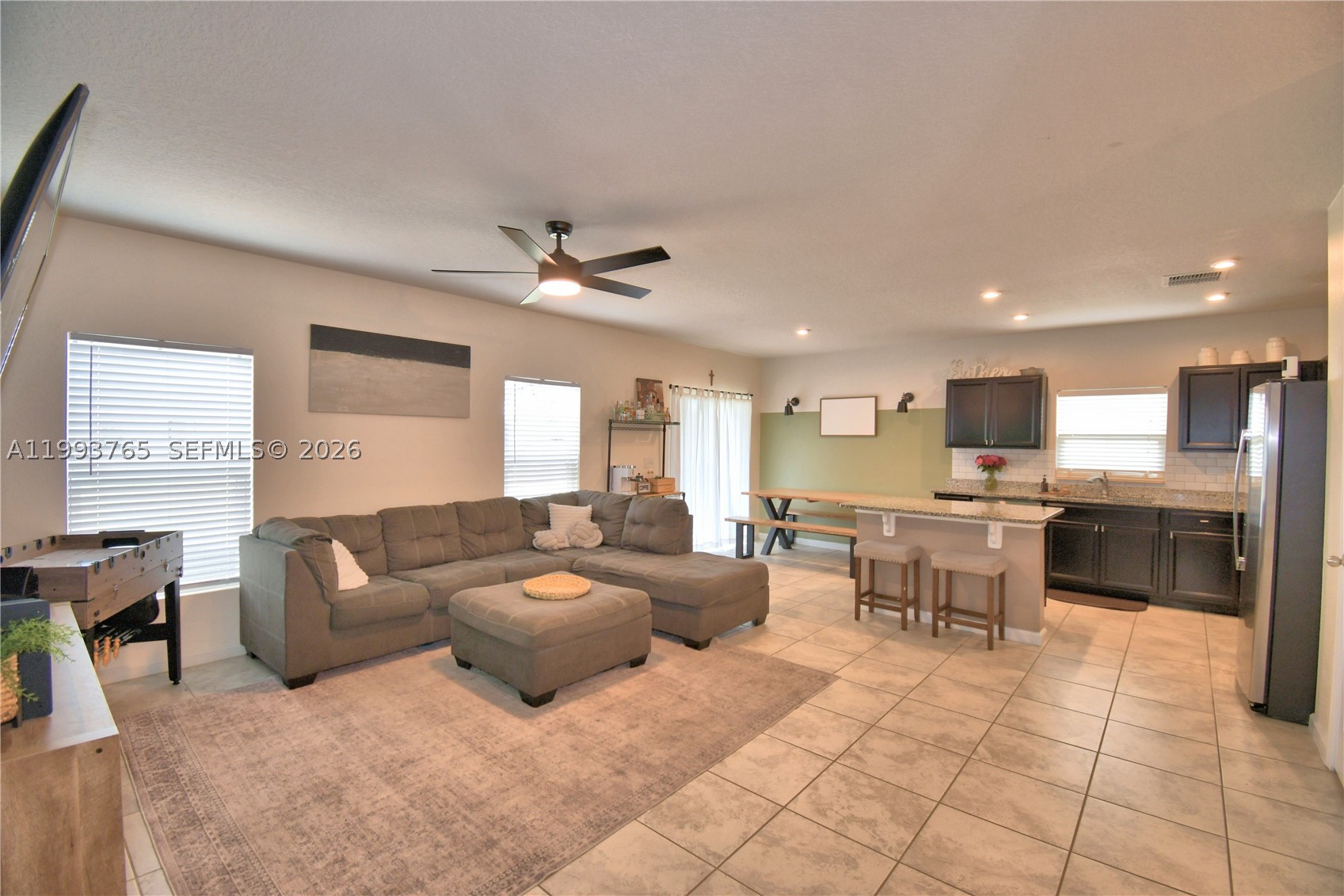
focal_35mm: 15
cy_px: 448
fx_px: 560
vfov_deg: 77.3
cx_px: 672
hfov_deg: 100.4
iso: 220
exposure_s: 1/30
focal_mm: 10
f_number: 4.5
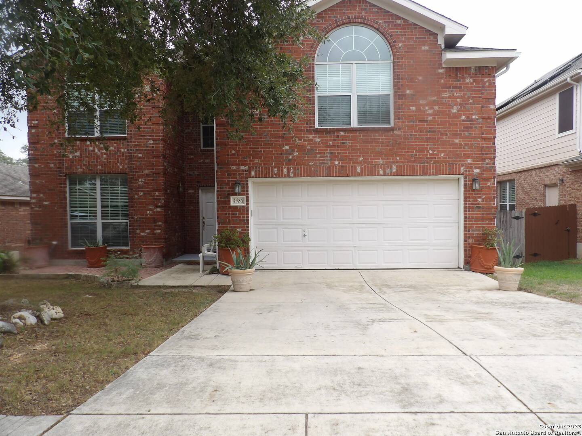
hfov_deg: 71.6
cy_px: 218
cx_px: 291
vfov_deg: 56.8
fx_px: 404
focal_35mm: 24
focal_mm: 4.3
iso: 100
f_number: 3.2
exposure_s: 1/395
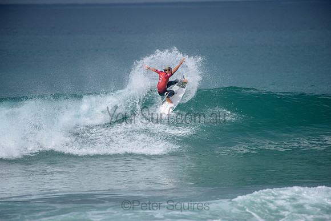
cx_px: 166
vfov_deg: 2.8
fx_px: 4598
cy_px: 110
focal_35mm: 500
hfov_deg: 4.1
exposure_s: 1/2000
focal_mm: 500
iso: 200
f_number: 5.6
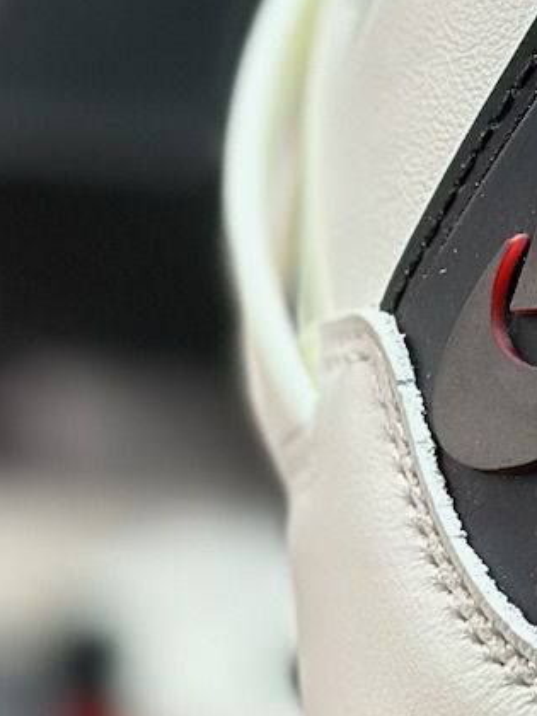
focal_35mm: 234
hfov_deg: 6.3
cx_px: 788
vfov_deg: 8.4
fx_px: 4840
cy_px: 566
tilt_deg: -55.0
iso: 80
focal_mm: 6.86
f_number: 1.78
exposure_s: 1/482
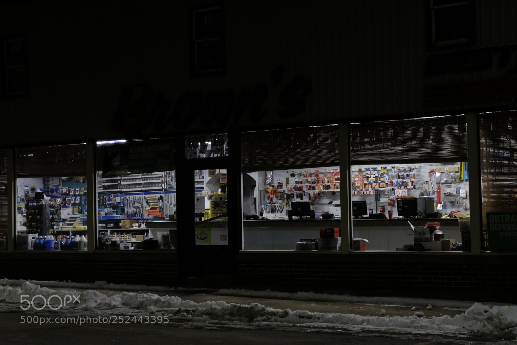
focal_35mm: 75
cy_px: 172
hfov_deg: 27.0
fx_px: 1077
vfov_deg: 18.2
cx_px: 258
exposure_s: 1/15
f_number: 5.6
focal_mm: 50
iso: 1000
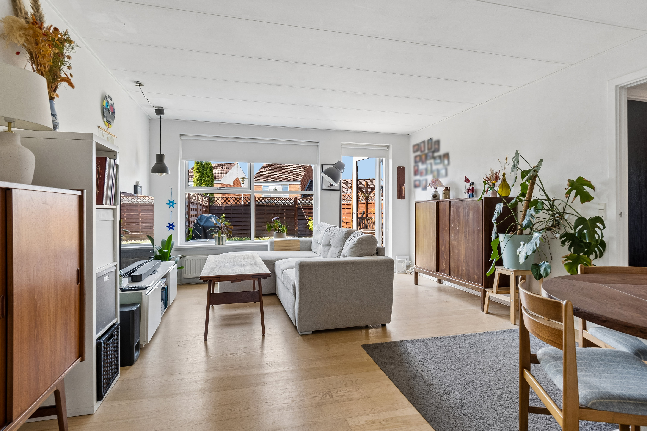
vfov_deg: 63.2
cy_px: 216
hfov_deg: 85.4
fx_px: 350
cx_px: 324
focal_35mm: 20
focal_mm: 13
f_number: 8
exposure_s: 1/8
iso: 200
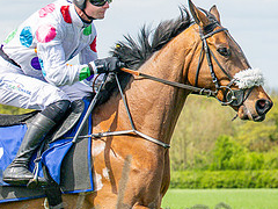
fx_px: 2650
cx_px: -75
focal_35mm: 330
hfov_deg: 6.0
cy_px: 174
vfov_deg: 4.5
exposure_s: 1/3200
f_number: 4
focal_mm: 71
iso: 400
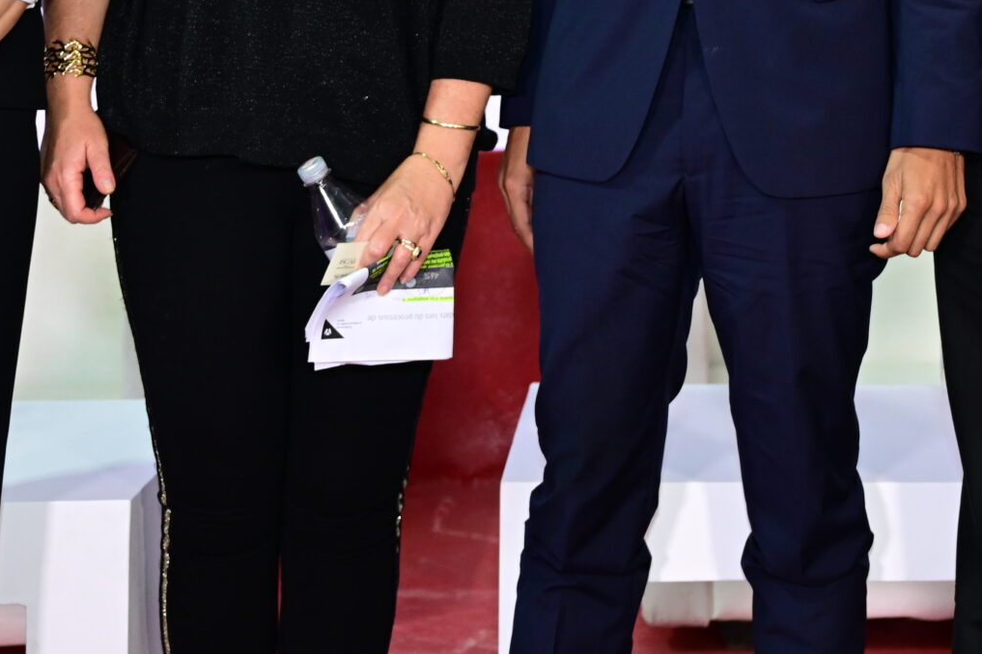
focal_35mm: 79
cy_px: -152
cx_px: 700
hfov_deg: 25.4
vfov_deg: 16.4
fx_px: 2162
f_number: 3.2
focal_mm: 31.5
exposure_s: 1/160
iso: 1000
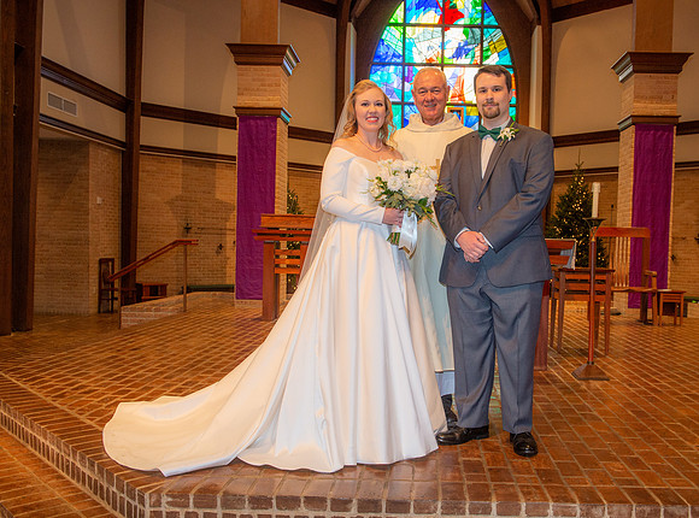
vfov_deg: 40.0
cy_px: 275
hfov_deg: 52.0
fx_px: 712
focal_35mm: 35
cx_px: 414
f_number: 5.6
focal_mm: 31
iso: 1600
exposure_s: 1/125
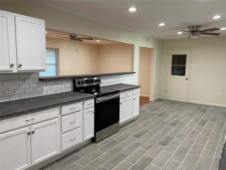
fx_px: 170
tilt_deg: -5.6
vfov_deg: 53.1
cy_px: 85
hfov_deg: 67.3
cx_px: 113
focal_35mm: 26
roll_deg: -0.8
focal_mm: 4.25
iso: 125
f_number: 1.8
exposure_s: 1/71
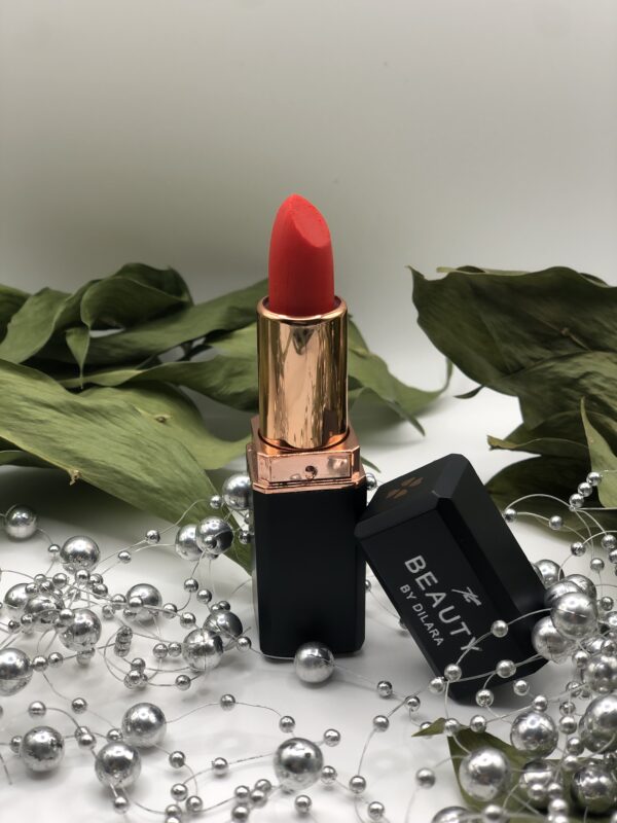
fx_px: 1236
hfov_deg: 28.0
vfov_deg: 36.8
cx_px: 308
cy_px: 412
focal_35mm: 52
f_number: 2.4
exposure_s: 1/73
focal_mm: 6
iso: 16
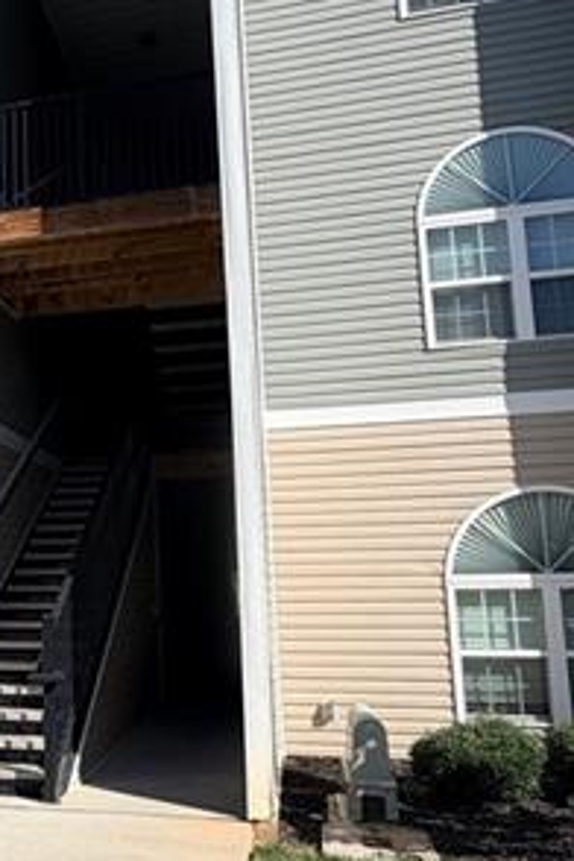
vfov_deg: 50.6
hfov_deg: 32.5
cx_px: 15
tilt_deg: +8.9
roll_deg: +0.1
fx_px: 909
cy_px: 469
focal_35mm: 38
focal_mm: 2.22
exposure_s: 1/914
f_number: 2.2
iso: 20
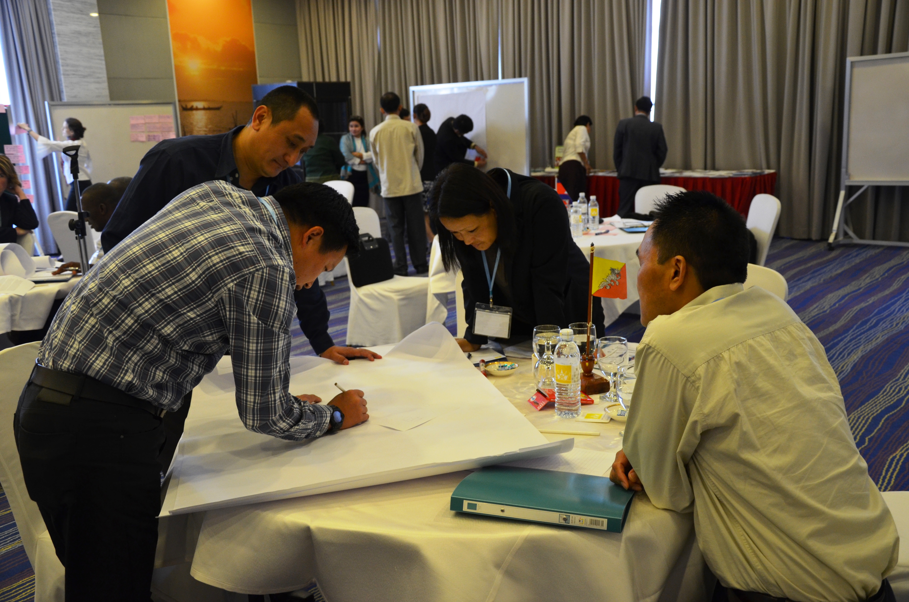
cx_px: 454
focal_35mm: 36
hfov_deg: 53.2
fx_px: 907
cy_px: 301
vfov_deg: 36.7
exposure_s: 1/60
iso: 720
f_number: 4
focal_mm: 24
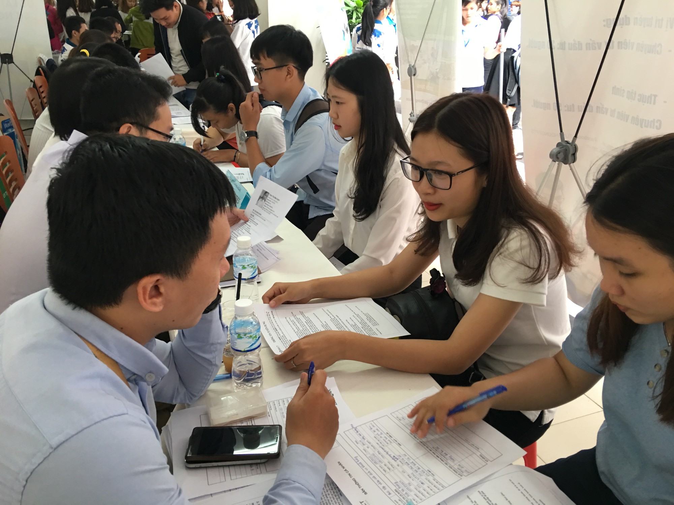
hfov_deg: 61.7
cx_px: 337
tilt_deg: -22.3
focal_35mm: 29
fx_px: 565
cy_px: 252
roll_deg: -2.1
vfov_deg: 48.2
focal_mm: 4.15
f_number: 2.2
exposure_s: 1/17
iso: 64
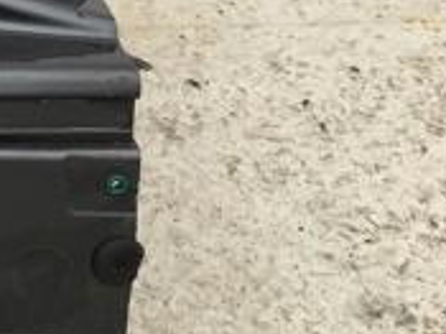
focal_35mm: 106
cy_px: -186
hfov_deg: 16.0
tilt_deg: -20.9
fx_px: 1365
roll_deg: +2.3
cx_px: -334
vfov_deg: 13.1
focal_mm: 4.15
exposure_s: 1/227
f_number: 2.2
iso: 25
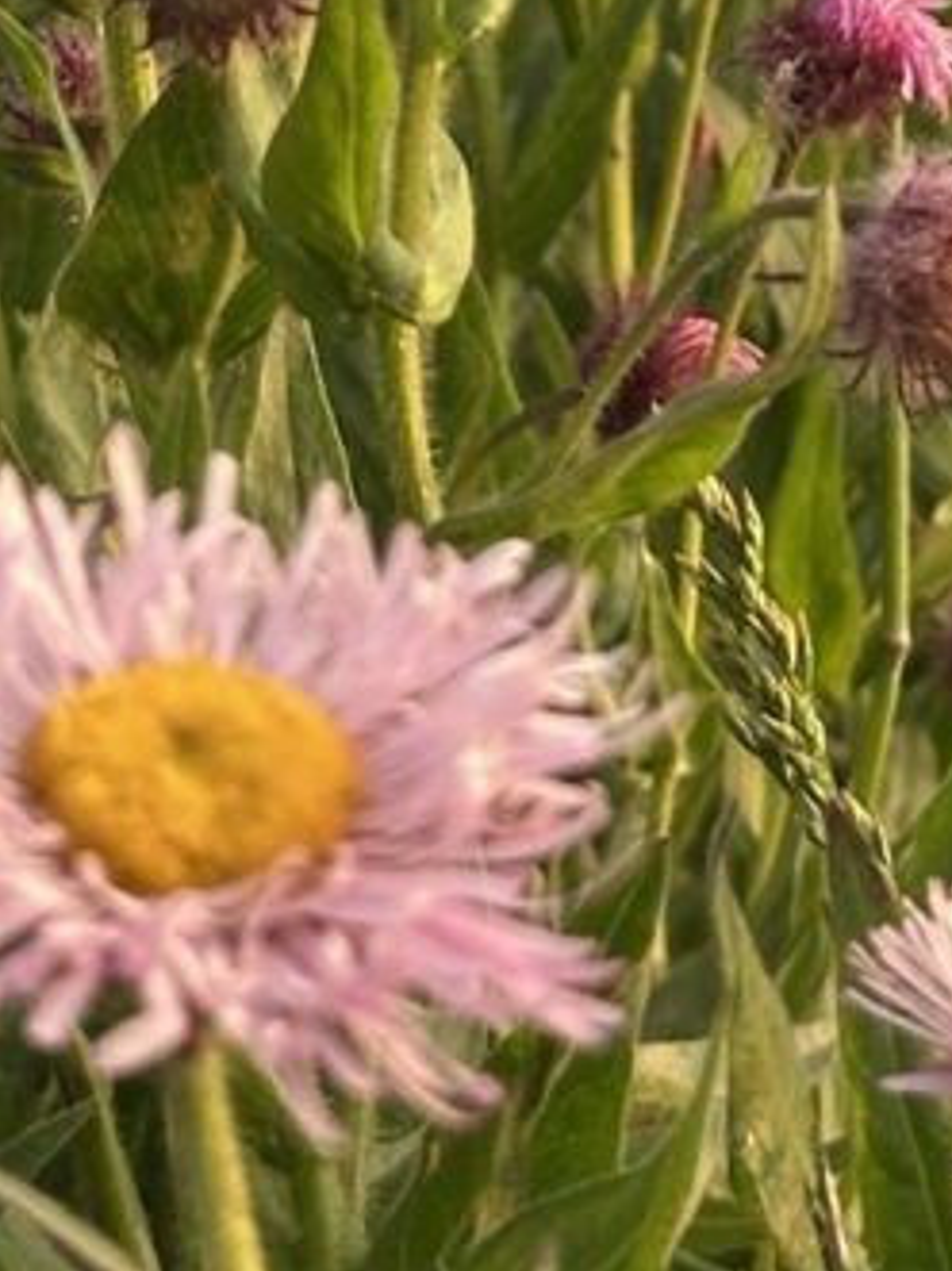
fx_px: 7265
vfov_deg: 9.6
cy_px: -804
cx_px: 549
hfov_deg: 7.5
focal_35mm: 198
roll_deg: +6.9
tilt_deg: -6.7
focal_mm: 6.86
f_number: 1.78
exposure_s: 1/221
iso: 64
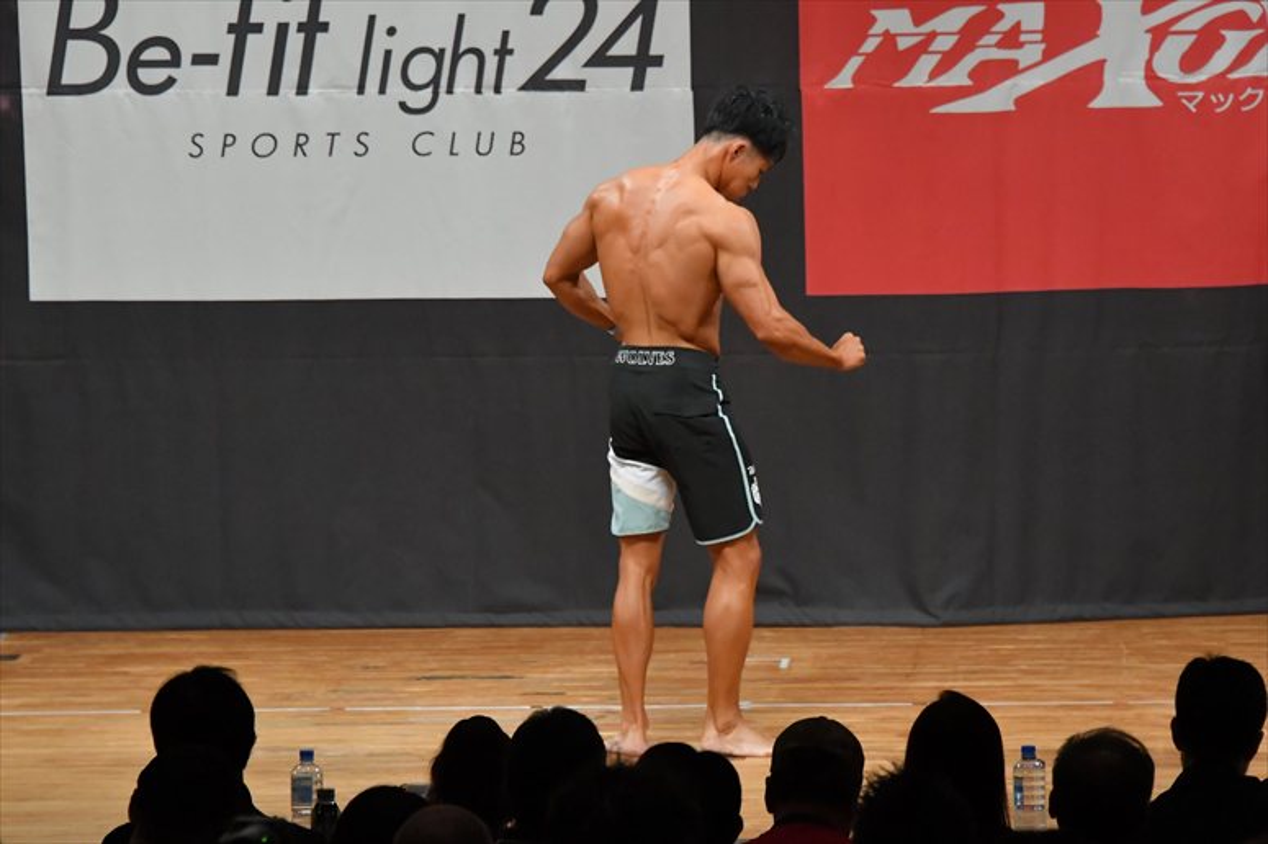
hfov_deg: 8.1
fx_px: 8977
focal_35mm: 255
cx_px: 634
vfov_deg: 5.4
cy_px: 422
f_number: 5.6
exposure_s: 1/400
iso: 6400
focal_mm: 170
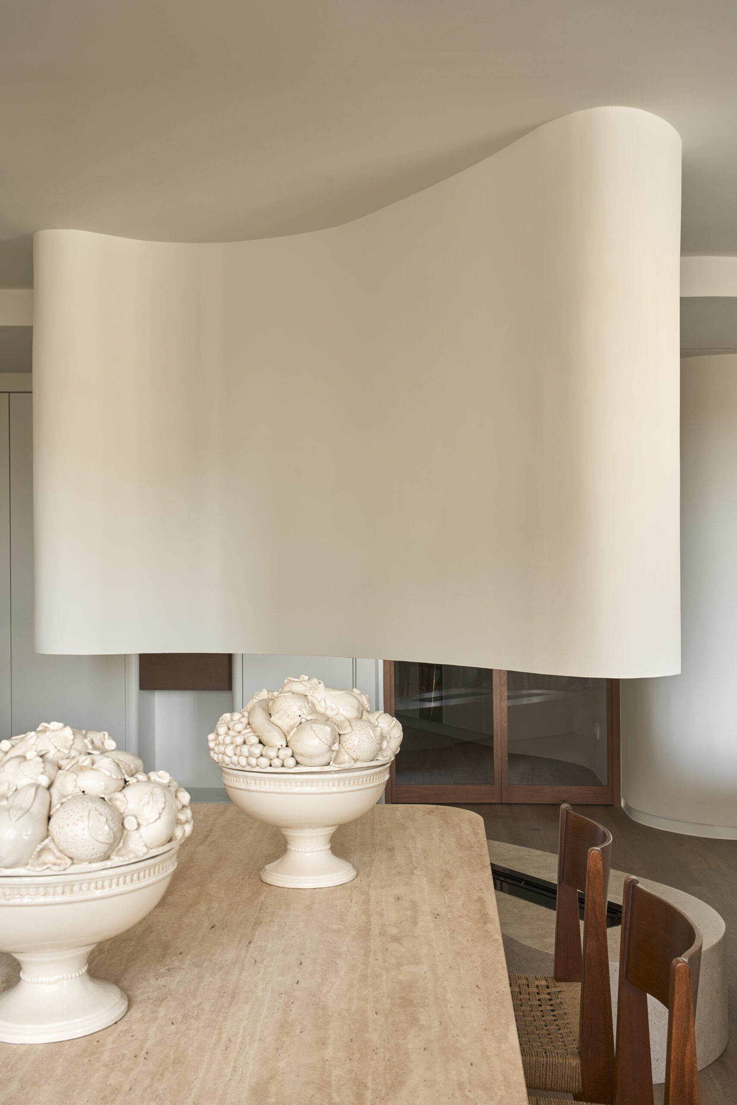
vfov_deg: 57.2
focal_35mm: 33
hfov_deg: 40.0
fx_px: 1013
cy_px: 552
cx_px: 368
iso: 100
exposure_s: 1/2
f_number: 11
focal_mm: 33
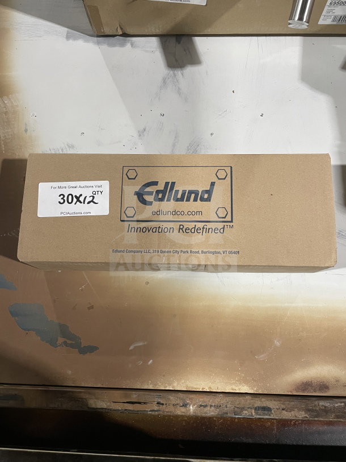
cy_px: 231
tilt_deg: -78.5
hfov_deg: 53.1
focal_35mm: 26
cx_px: 173
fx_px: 346
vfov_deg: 67.3
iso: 200
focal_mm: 4.2
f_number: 1.6
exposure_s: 1/60
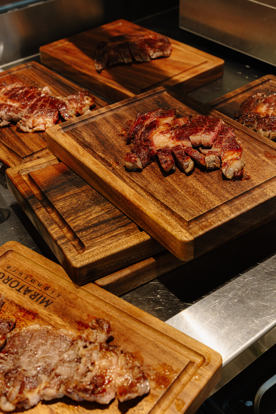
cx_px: 138
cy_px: 207
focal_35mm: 51
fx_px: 583
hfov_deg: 26.6
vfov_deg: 39.1
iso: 1250
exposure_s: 1/30
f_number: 8
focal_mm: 50.7
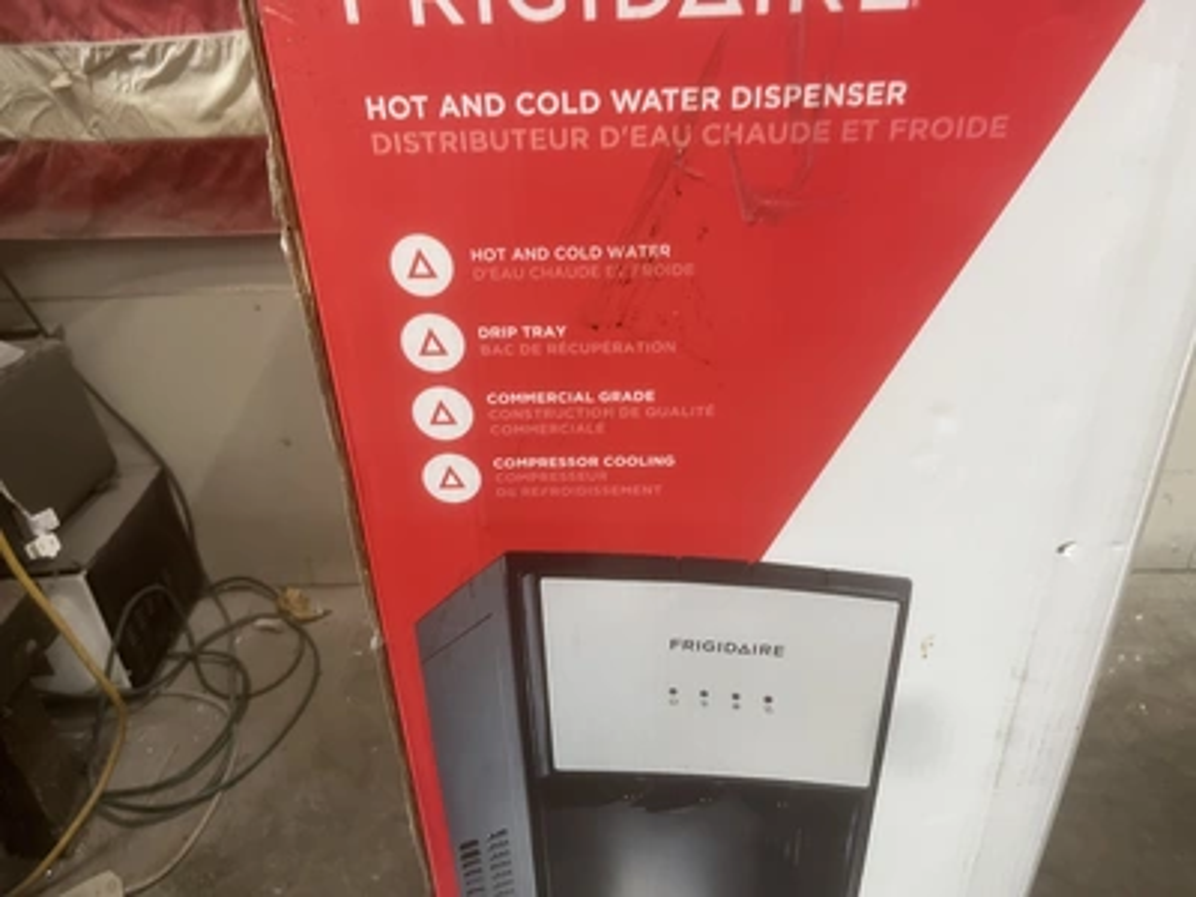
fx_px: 898
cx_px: 598
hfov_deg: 67.3
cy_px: 448
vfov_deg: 53.1
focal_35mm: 26
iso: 125
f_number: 1.6
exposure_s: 1/60
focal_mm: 5.1
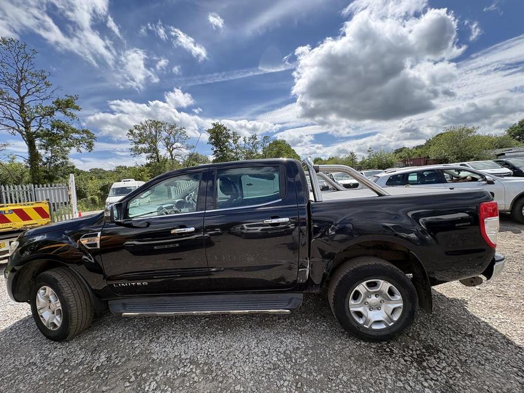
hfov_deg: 102.1
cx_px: 262
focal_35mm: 14
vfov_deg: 85.7
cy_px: 196
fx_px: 212
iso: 40
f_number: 2.2
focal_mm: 2.22
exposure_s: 1/993
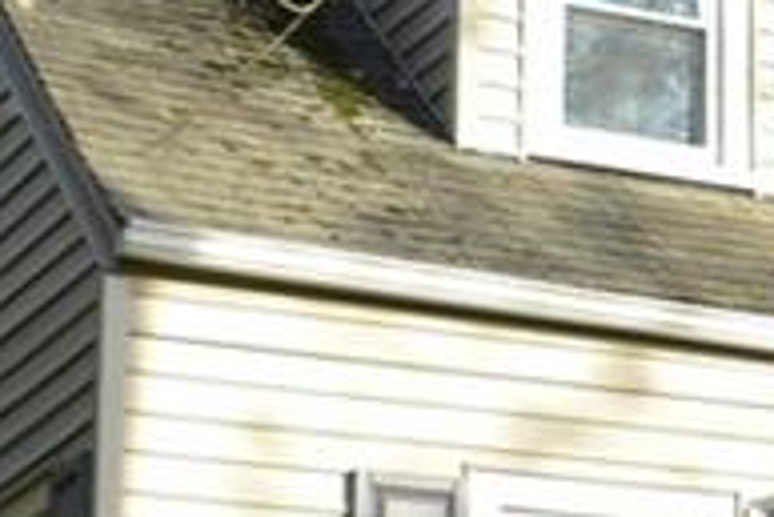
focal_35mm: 143
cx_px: 1664
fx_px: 3077
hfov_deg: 12.3
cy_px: 463
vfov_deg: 9.6
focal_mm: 18
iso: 100
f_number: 6.3
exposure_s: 1/160
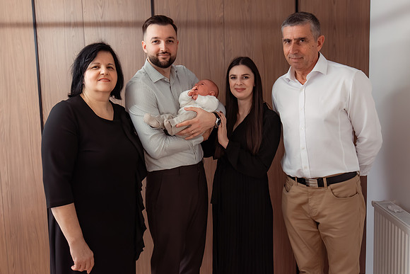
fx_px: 328
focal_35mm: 29
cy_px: 131
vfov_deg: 45.3
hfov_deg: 64.0
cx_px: 197
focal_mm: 26
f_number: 3.2
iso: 1600
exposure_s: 1/200
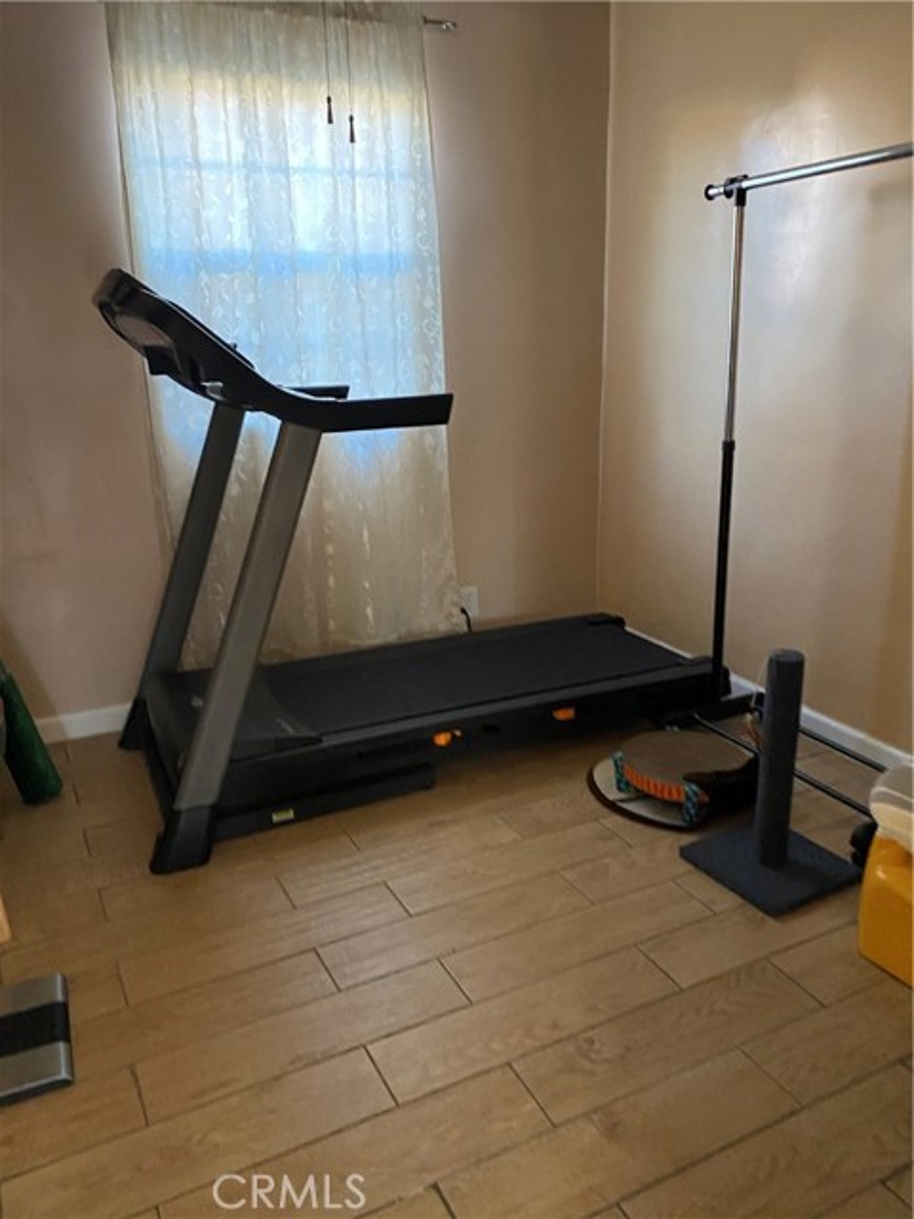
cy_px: 610
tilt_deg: -13.7
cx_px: 457
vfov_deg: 67.3
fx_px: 915
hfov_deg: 53.1
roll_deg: +1.6
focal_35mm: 26
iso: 500
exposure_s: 1/40
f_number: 1.8
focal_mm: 4.25
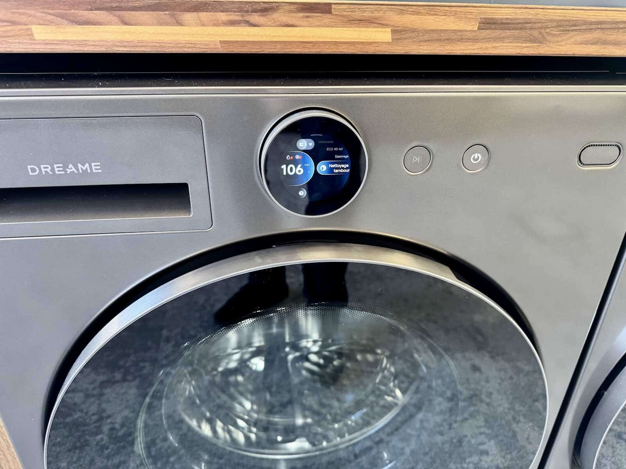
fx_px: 434
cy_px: 234
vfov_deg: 56.8
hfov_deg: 71.6
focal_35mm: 24
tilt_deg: -27.4
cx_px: 313
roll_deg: +0.1
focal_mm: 6.76
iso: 400
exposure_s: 1/49
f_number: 1.78
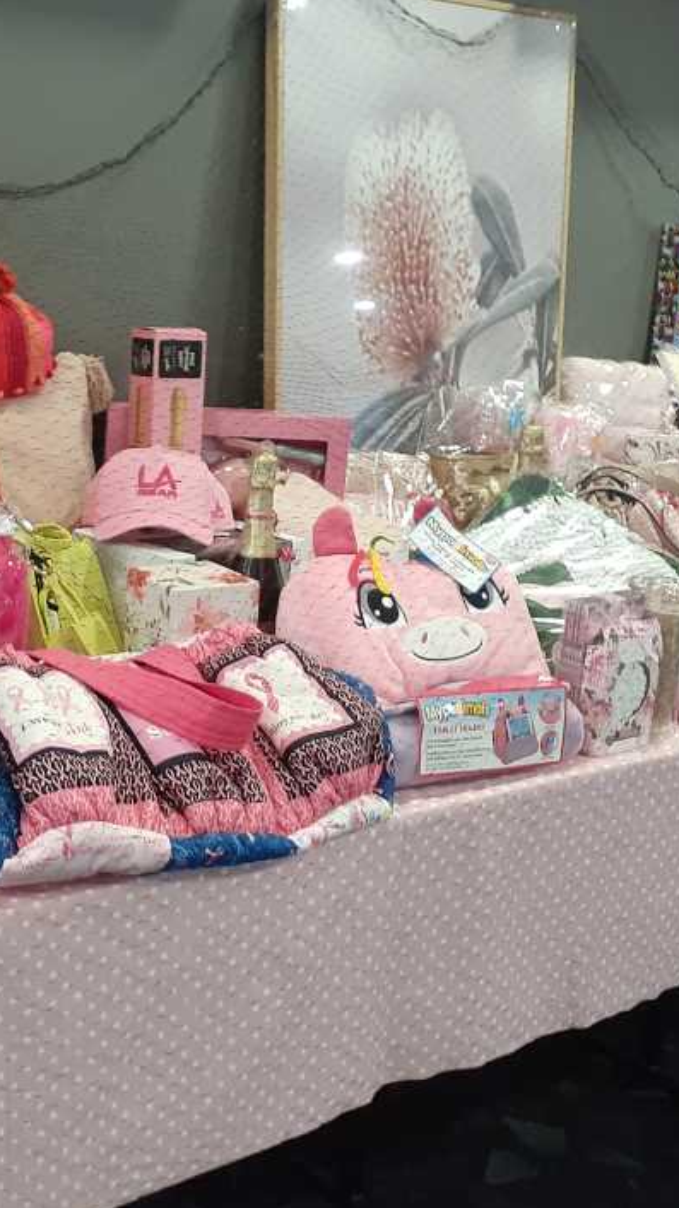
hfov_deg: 23.7
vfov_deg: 41.3
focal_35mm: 50
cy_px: 631
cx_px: 168
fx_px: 1601
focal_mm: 3.6
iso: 250
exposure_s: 1/25
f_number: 1.9
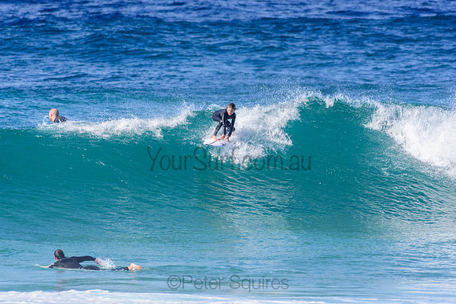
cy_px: 152
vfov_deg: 1.8
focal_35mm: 750
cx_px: 228
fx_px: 9502
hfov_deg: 2.7
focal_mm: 500
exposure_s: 1/2000
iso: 400
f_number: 5.6
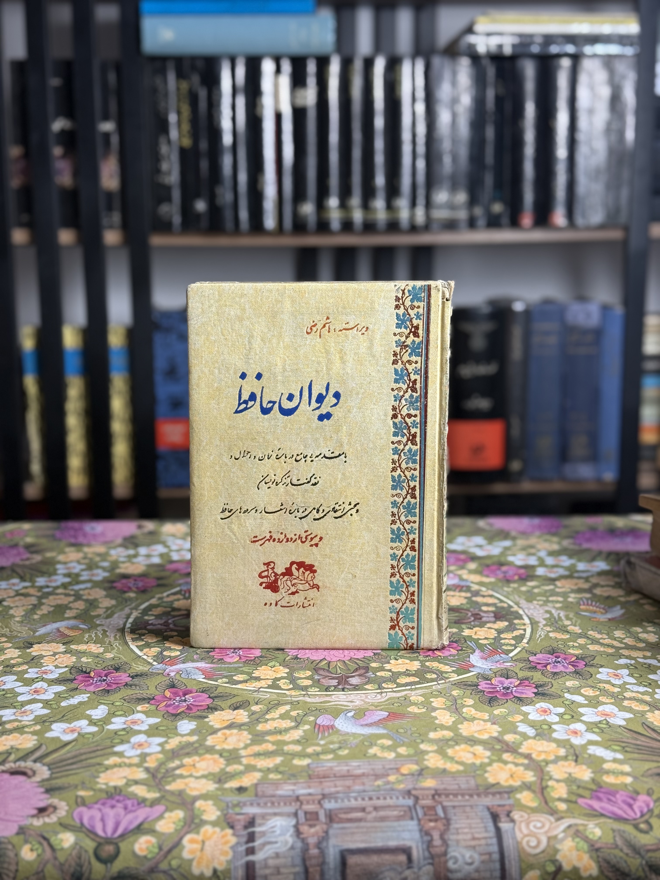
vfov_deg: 39.7
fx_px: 1220
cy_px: 440
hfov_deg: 30.3
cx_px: 330
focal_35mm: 48
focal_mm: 6.76
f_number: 1.78
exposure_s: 1/100
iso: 80
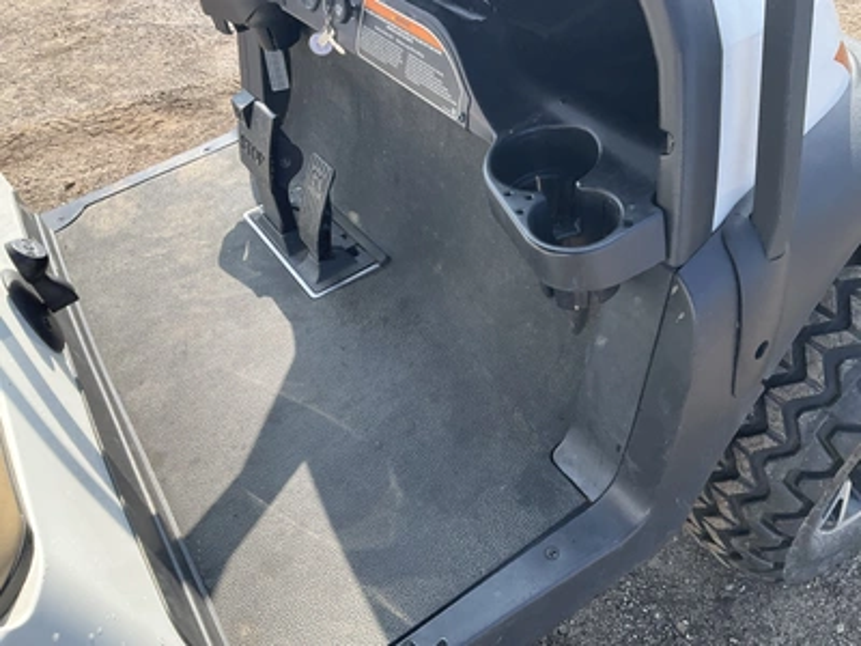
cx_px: 430
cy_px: 323
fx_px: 721
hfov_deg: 61.7
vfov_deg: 48.2
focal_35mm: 29
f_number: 1.8
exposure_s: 1/419
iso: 25
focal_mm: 3
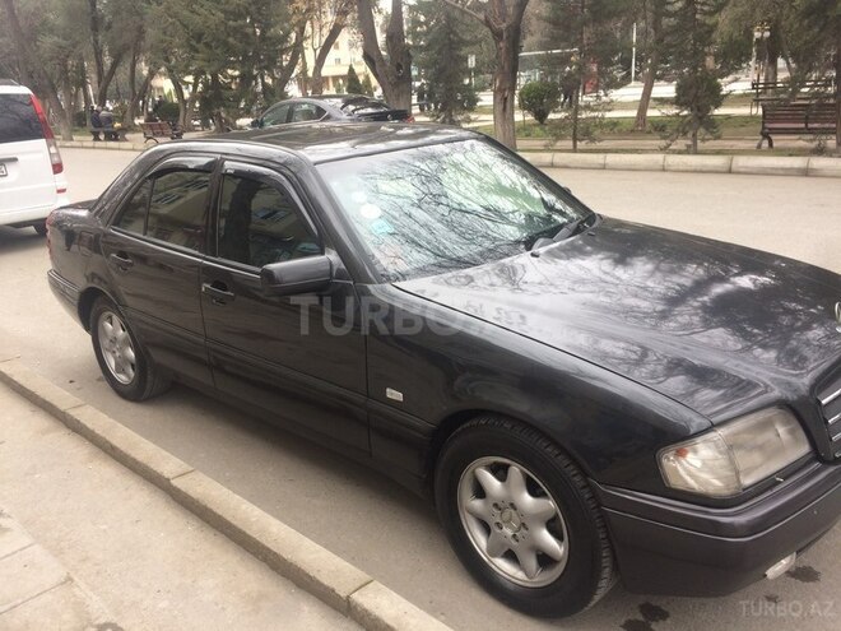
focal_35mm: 29
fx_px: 705
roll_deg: +1.4
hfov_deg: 61.7
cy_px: 316
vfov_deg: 48.2
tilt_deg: -19.5
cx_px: 420
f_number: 2.2
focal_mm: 4.15
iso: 32
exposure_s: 1/50
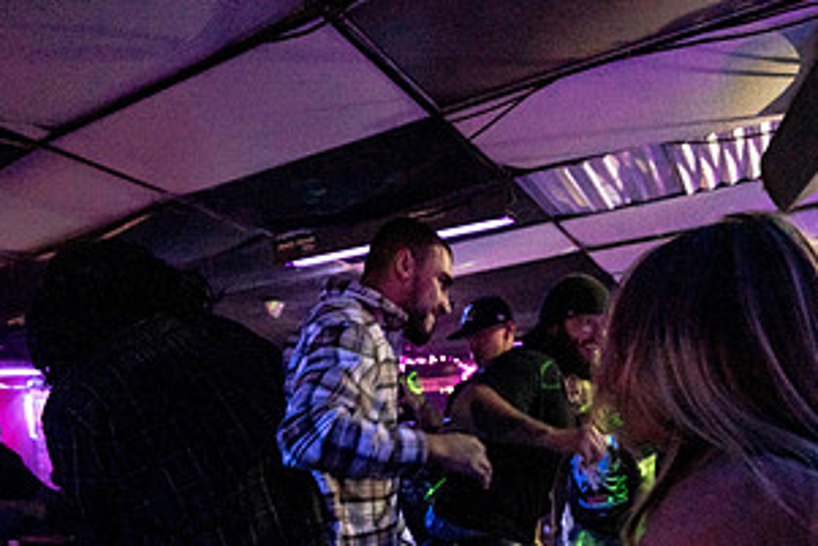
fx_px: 614
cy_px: 517
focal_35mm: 27
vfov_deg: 42.8
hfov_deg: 67.3
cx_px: 421
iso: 3200
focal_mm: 14
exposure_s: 1/200
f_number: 2.8
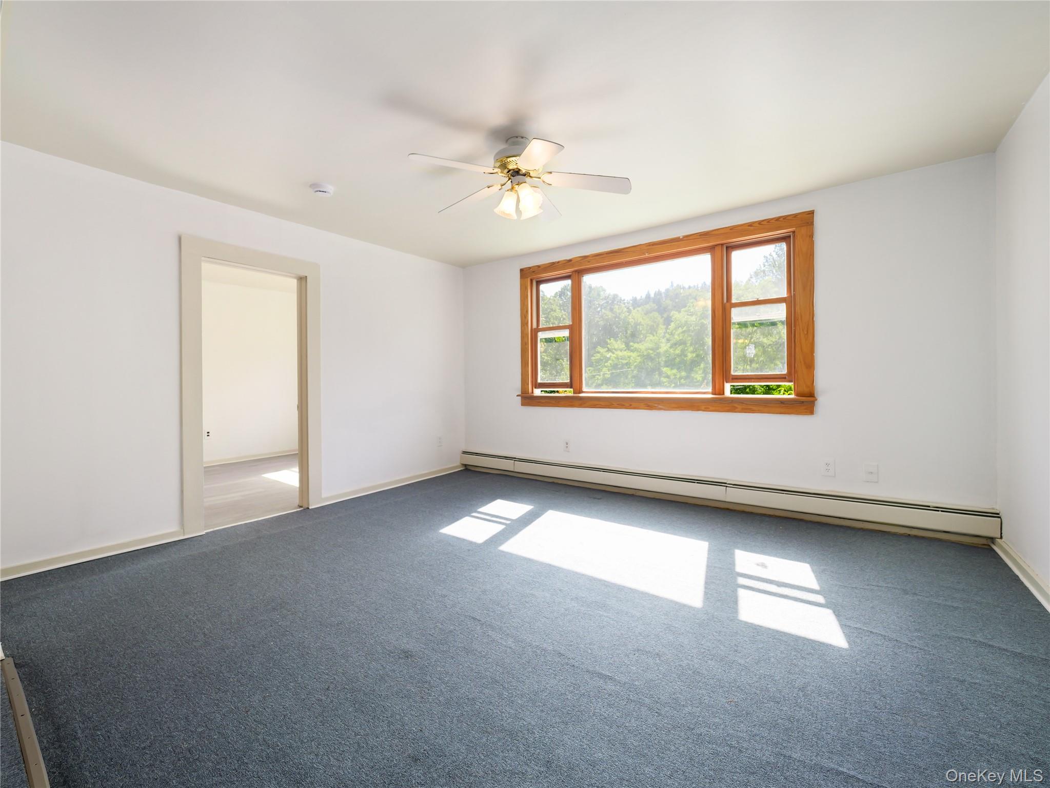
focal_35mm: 14
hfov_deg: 102.1
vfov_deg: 85.7
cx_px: 525
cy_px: 394
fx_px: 425
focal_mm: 7
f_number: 3.5
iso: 800
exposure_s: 1/125
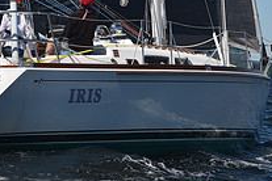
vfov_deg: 7.0
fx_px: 1481
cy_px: 7
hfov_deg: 10.5
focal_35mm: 196
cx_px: 60
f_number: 7.1
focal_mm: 70
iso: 200
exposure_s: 1/800
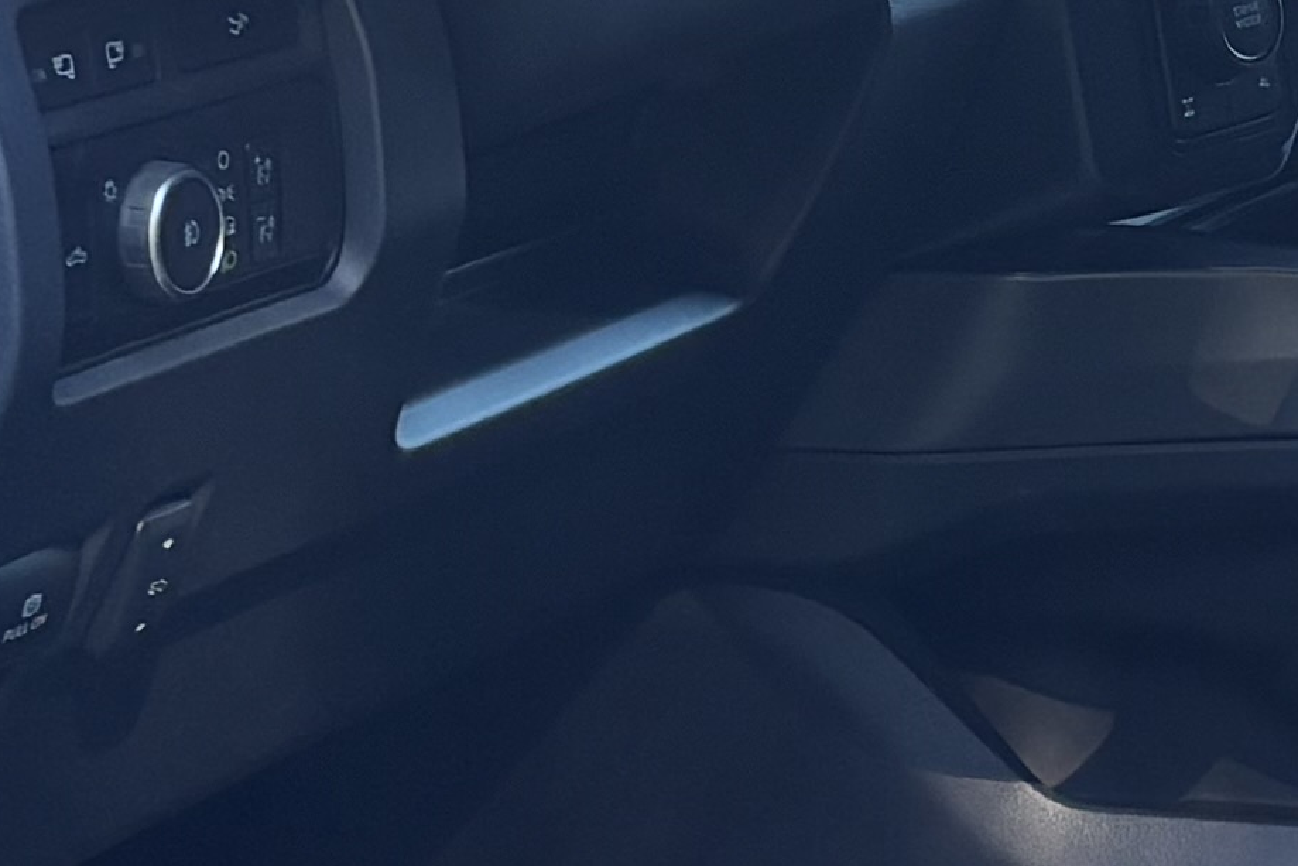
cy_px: 189
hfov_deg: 12.1
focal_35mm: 168
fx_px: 6058
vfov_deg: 8.2
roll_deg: -1.1
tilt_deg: -12.5
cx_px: 1302
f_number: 1.6
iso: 64
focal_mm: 5.96
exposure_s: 1/121
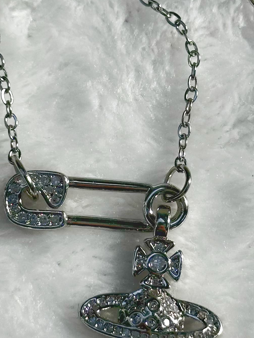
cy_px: 158
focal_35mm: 144
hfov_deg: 10.3
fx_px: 1409
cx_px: 123
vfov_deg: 13.7
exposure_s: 1/1783
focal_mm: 6.86
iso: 64
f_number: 1.78
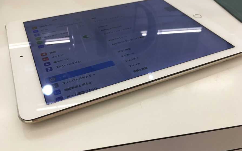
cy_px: 83
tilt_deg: -43.8
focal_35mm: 31
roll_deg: -1.0
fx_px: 205
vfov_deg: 40.6
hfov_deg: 61.2
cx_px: 122
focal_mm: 4.15
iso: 40
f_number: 2.2
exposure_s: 1/30
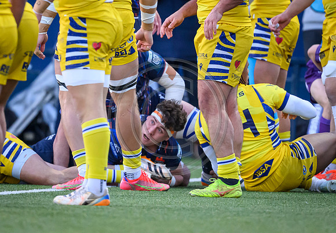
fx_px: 10501
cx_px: 126
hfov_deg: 1.8
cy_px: 66
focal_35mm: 1111
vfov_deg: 1.3
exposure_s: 1/2000
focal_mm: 400
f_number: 2.8
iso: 3200
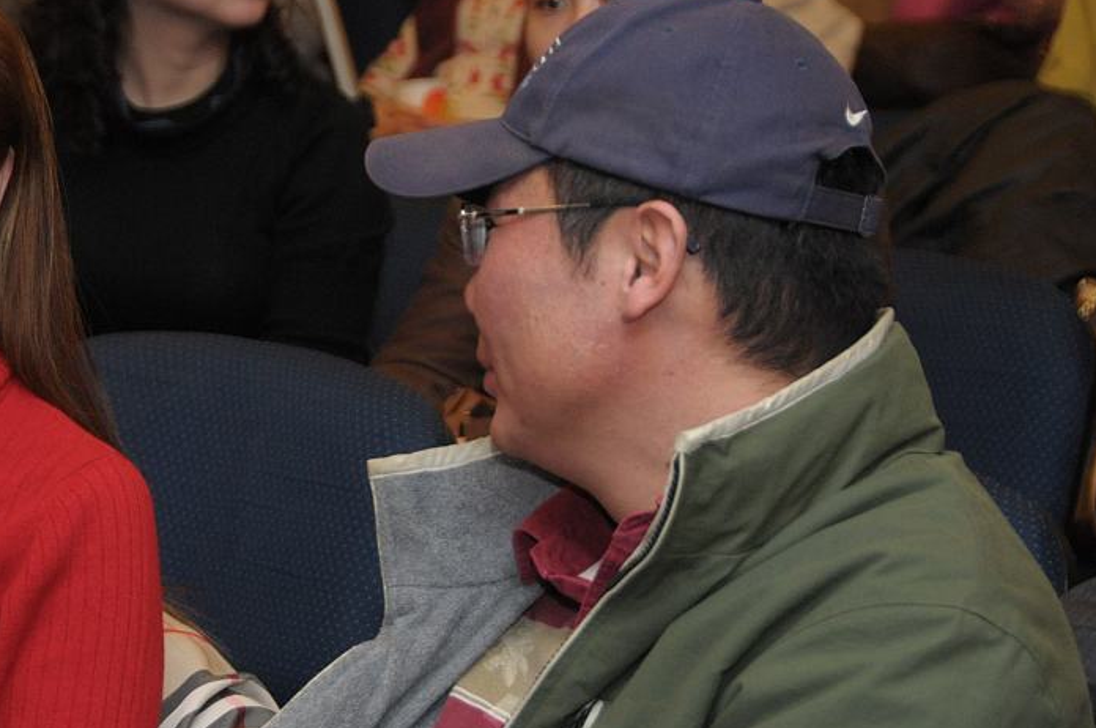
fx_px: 5503
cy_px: 483
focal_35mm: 181
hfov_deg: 11.3
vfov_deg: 7.6
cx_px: 208
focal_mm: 70
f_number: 5
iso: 1000
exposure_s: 1/160
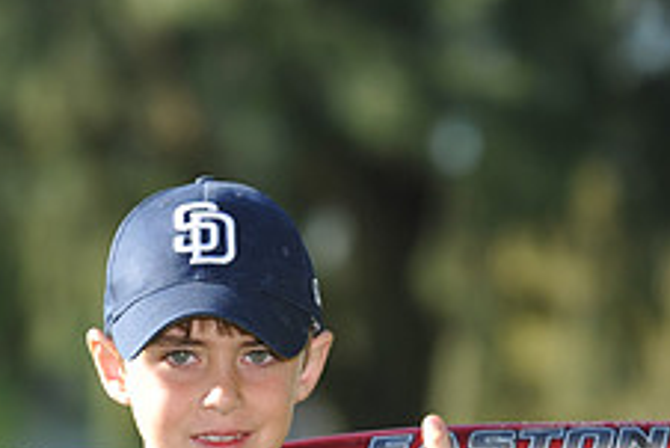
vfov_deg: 4.0
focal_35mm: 346
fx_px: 6443
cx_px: 267
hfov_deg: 6.0
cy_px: 558
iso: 200
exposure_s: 1/640
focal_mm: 135
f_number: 4
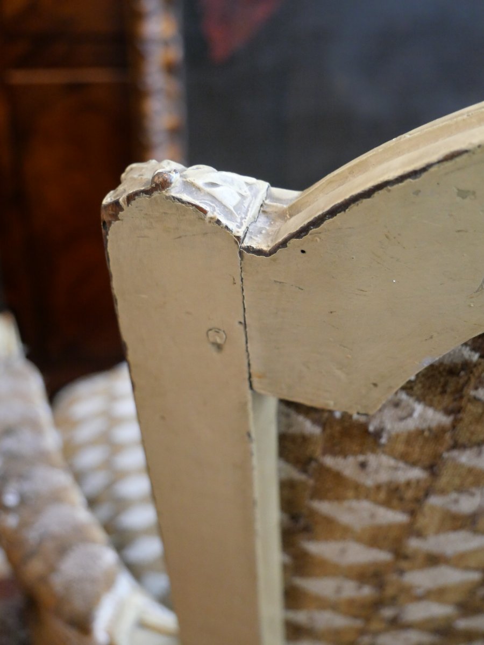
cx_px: 242
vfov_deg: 42.9
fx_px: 820
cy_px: 322
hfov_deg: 32.9
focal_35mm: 44
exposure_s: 1/40
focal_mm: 22
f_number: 4.2
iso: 3200
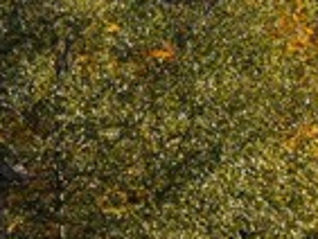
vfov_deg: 8.5
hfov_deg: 9.9
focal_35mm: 174
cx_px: -451
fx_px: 1600
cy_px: 25
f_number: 1.8
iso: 100
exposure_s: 1/320
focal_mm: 8.67
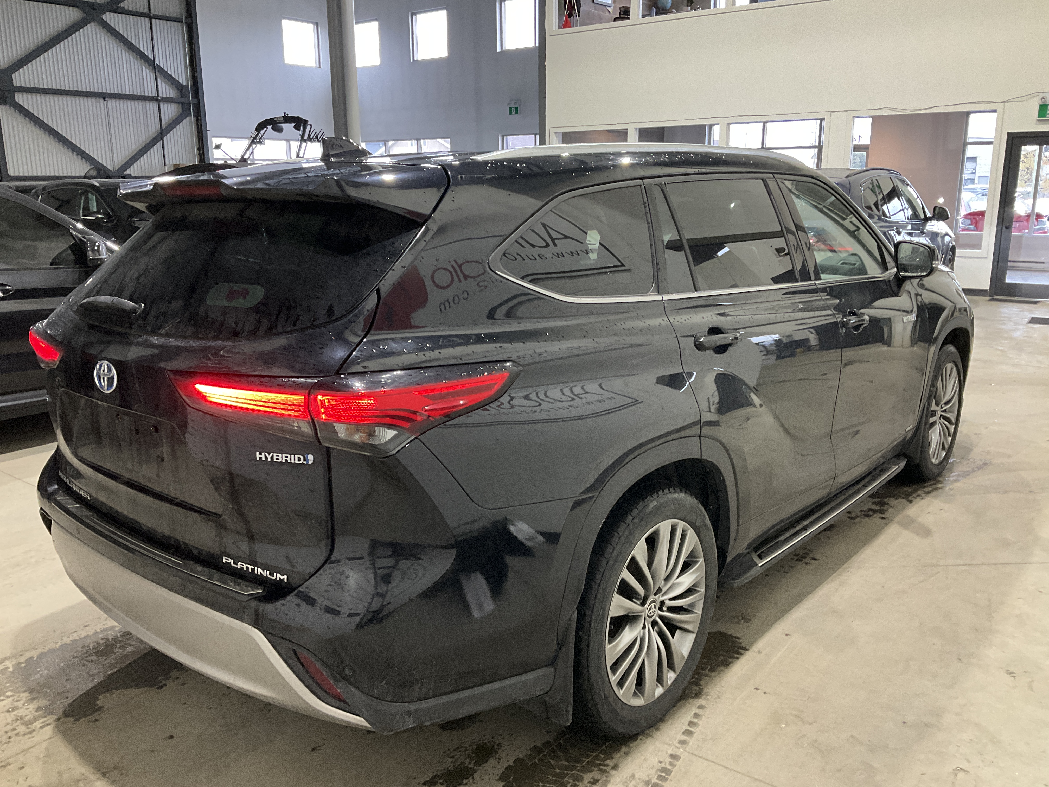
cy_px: 394
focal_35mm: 29
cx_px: 524
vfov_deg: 48.2
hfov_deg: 61.7
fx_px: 879
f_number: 1.8
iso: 160
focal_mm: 3
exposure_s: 1/60
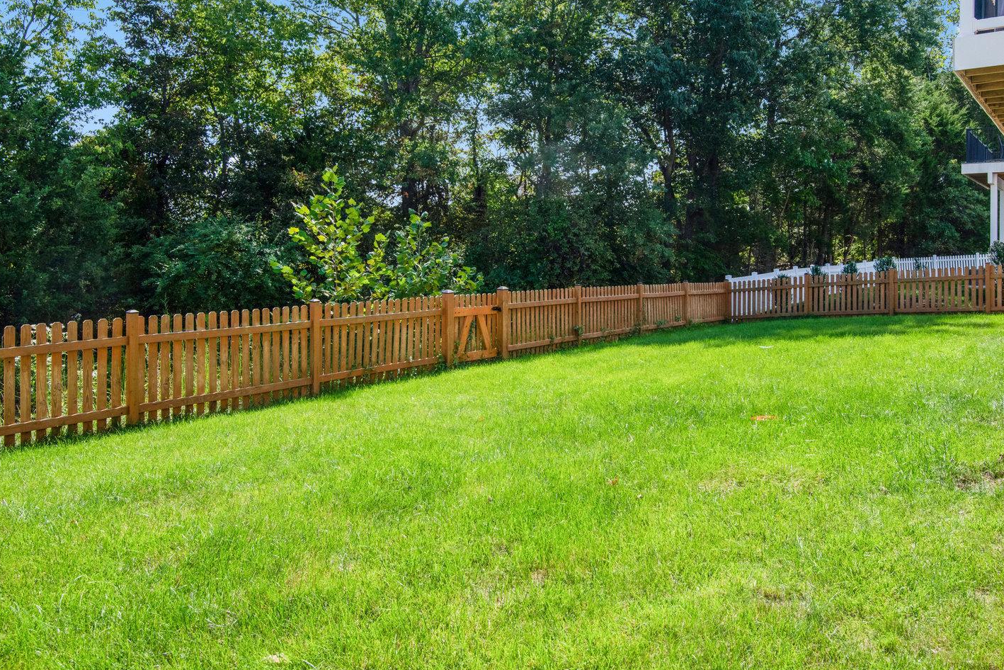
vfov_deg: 49.0
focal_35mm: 26
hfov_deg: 69.2
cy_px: 240
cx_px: 556
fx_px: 725
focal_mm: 18
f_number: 8
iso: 400
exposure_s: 1/500
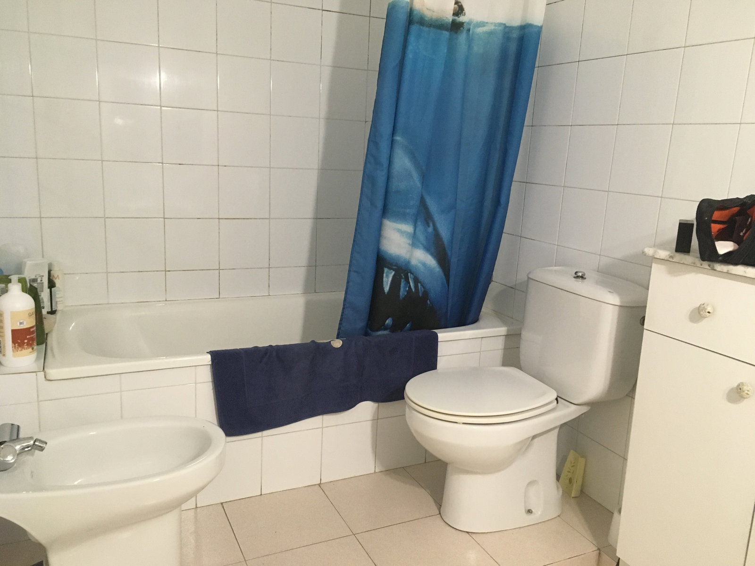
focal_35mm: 29
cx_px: 378
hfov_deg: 61.7
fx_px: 633
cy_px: 283
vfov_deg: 48.2
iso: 250
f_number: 2.2
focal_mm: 4.15
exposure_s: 1/33
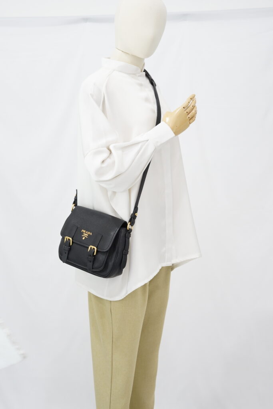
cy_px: 204
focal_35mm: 50
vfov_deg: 39.6
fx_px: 569
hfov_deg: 27.0
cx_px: 136
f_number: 6.3
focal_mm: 50
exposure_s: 1/8
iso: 640
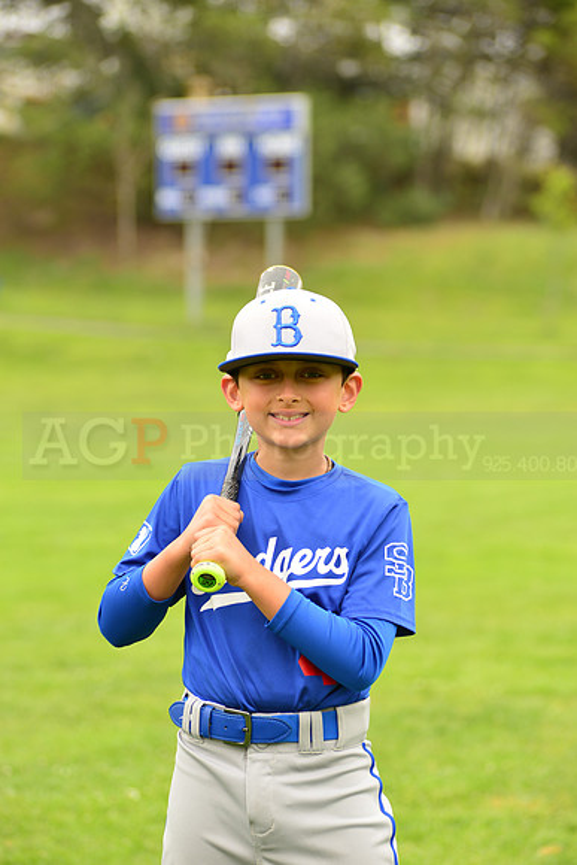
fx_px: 3243
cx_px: 288
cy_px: 432
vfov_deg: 15.2
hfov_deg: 10.2
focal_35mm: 135
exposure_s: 1/250
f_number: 5
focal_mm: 135
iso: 160
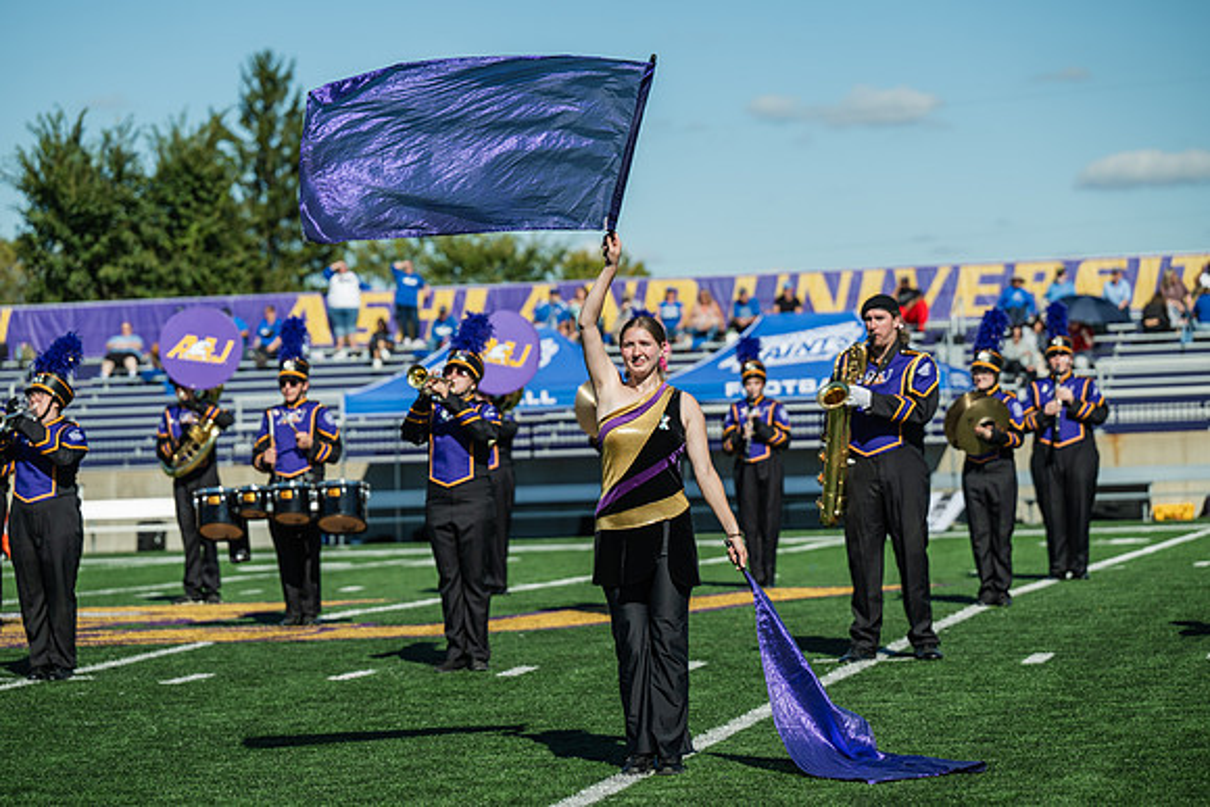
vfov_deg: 11.9
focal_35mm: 115
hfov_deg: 17.8
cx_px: 605
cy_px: 404
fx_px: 3866
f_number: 3.5
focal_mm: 115
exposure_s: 1/1600
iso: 100
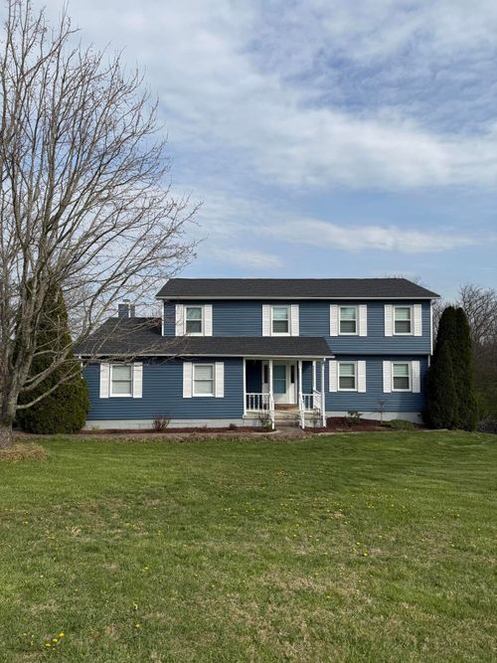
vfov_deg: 71.6
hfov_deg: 56.8
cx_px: 248
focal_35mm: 24
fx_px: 460
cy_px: 332
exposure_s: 1/5319
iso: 80
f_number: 1.78
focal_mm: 6.76
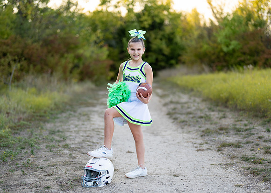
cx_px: 130
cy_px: 106
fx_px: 453
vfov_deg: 24.1
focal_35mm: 59
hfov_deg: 33.3
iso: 100
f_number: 1.2
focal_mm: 50
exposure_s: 1/1000
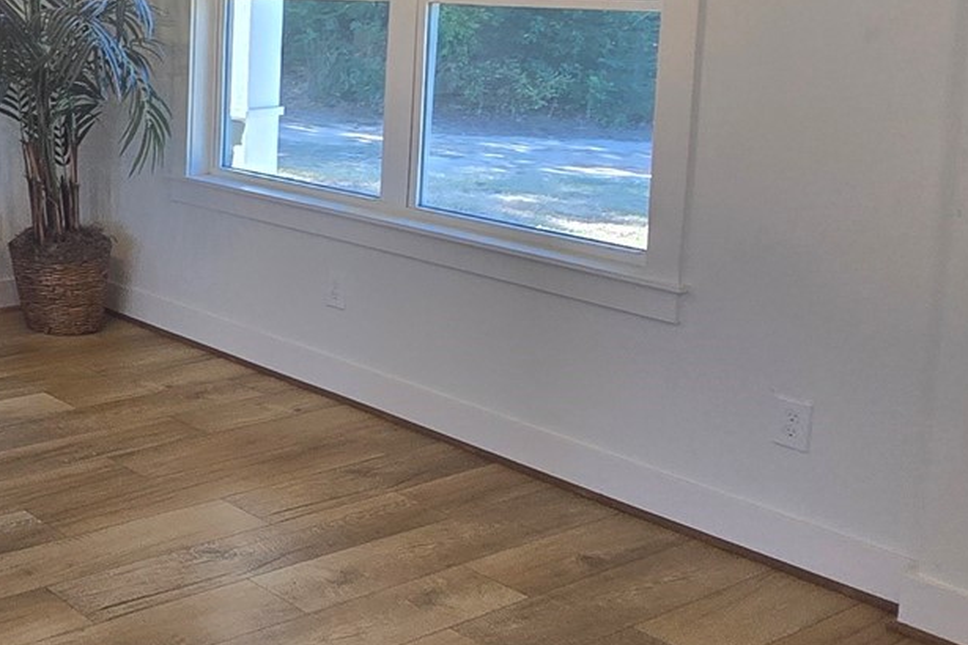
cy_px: 107
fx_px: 1210
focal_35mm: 45
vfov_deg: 29.0
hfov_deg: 36.8
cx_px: -94
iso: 80
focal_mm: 2.2
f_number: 2.2
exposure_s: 1/60
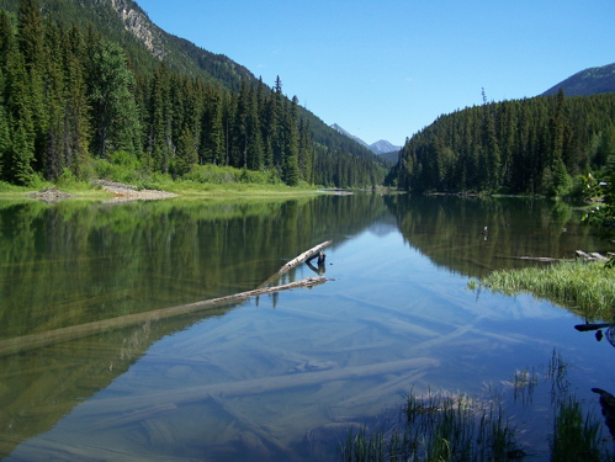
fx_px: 676
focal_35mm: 38
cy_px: 231
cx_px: 308
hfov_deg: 48.9
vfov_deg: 37.8
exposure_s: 1/1000
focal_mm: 6.3
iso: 80
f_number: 2.8
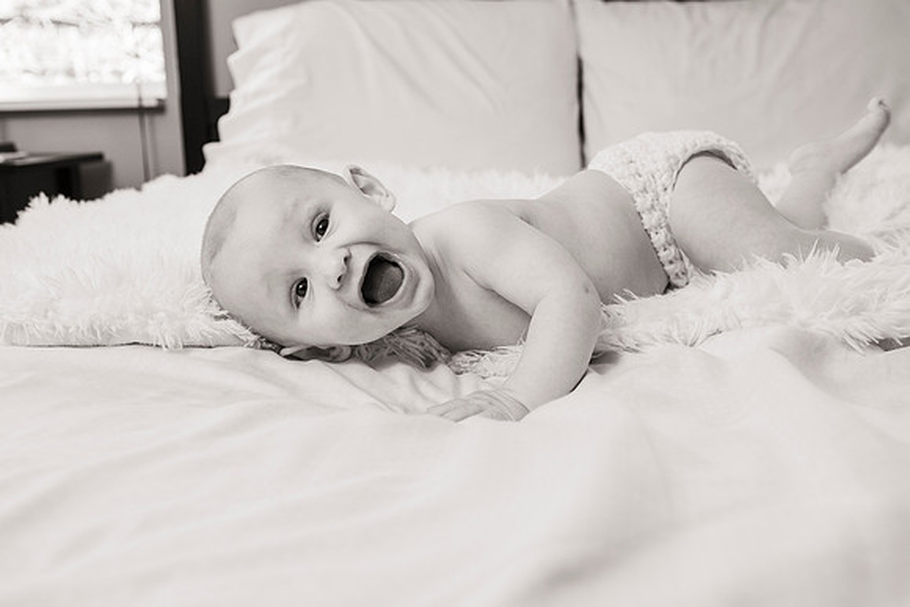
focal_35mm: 43
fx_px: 1076
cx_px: 401
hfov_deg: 45.8
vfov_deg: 31.5
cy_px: 327
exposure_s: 1/250
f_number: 4.5
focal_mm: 38
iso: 1000
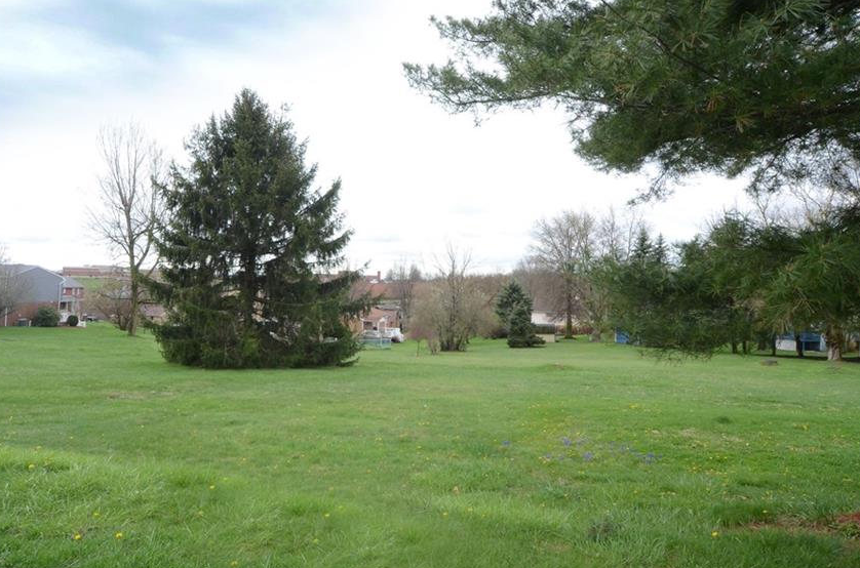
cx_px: 399
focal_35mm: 22
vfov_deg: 56.8
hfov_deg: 78.6
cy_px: 247
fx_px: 524
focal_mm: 12
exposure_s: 1/125
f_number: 13
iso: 800
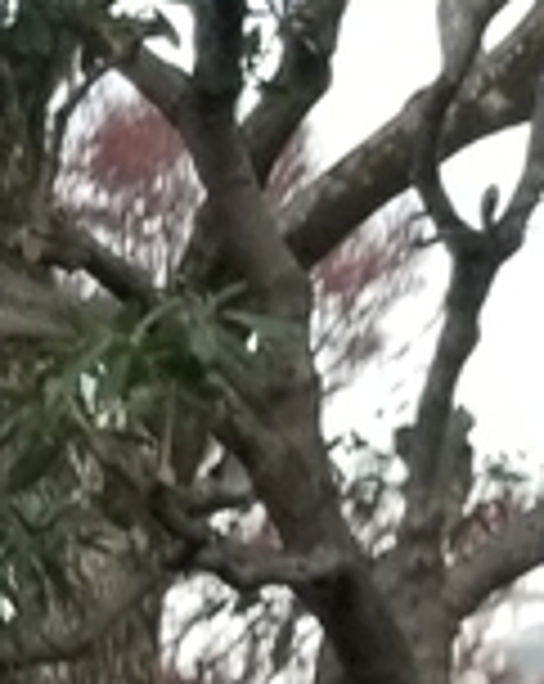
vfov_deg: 8.4
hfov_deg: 6.3
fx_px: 4057
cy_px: 1922
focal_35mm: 201
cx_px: -1596
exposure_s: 1/120
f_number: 1.7
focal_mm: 4.25
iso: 100
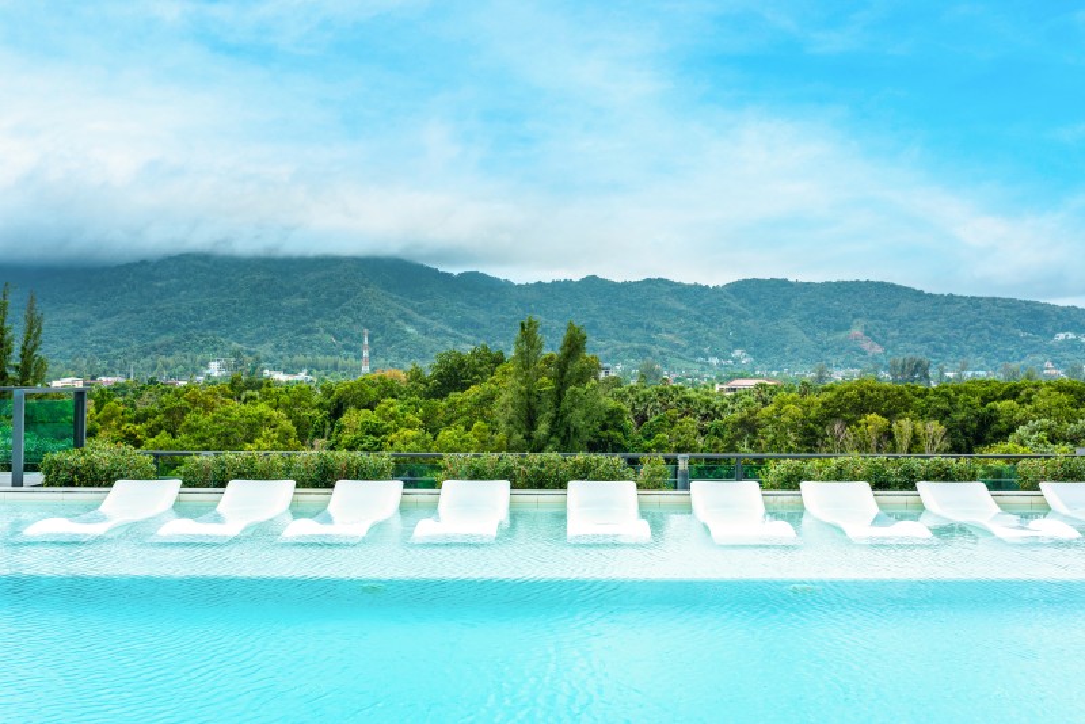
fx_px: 1055
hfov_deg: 54.4
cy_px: 362
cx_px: 542
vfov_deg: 37.9
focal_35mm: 35
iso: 80
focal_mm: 35
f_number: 6.3
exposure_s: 1/320
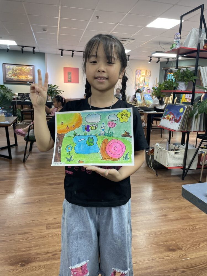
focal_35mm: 26
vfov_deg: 67.3
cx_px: 104
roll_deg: -1.2
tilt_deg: -9.8
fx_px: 207
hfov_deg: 53.1
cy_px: 138
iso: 125
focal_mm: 4.2
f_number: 1.6
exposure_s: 1/100
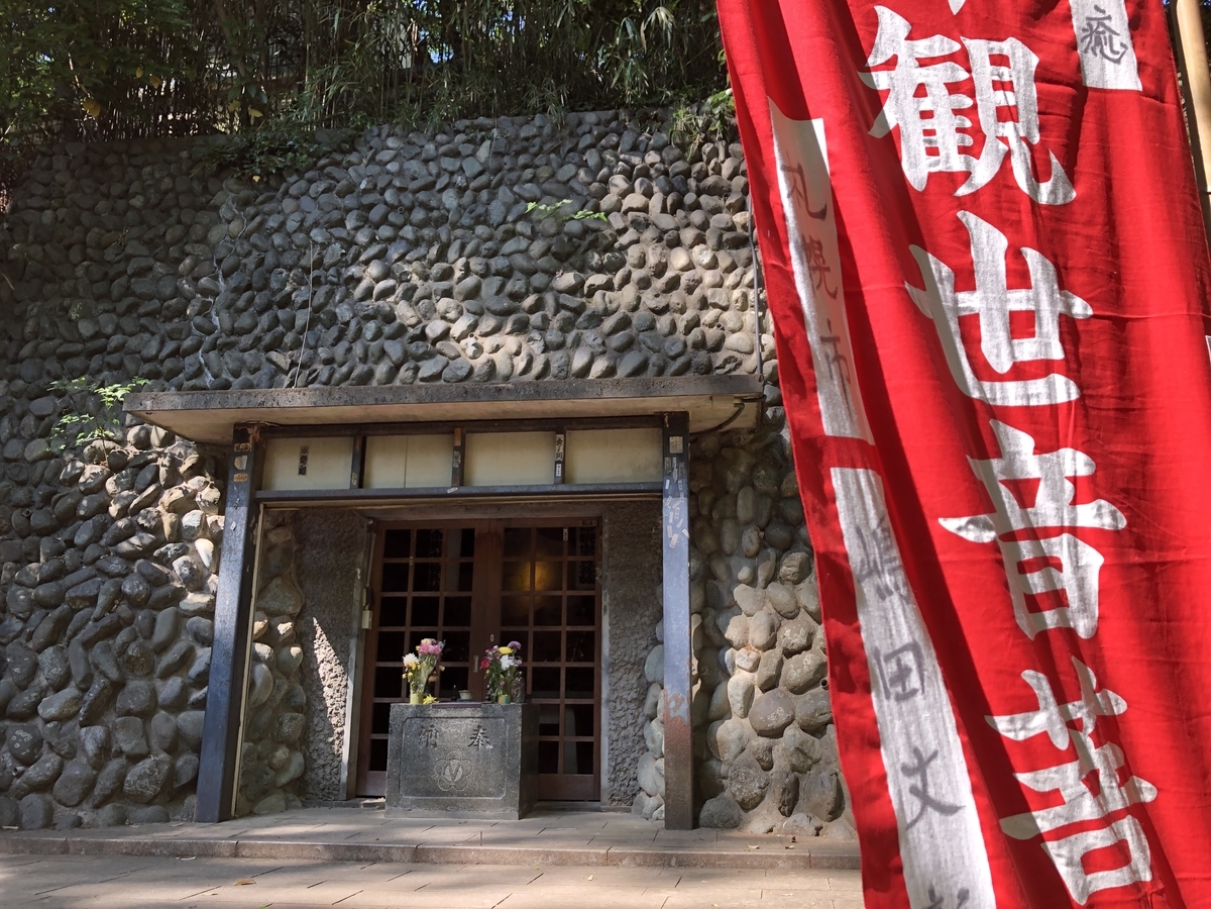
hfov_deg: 63.4
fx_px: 980
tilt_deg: +16.5
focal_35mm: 28
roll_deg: +0.5
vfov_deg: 49.7
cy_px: 454
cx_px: 606
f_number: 1.8
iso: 20
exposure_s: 1/128
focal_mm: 3.99
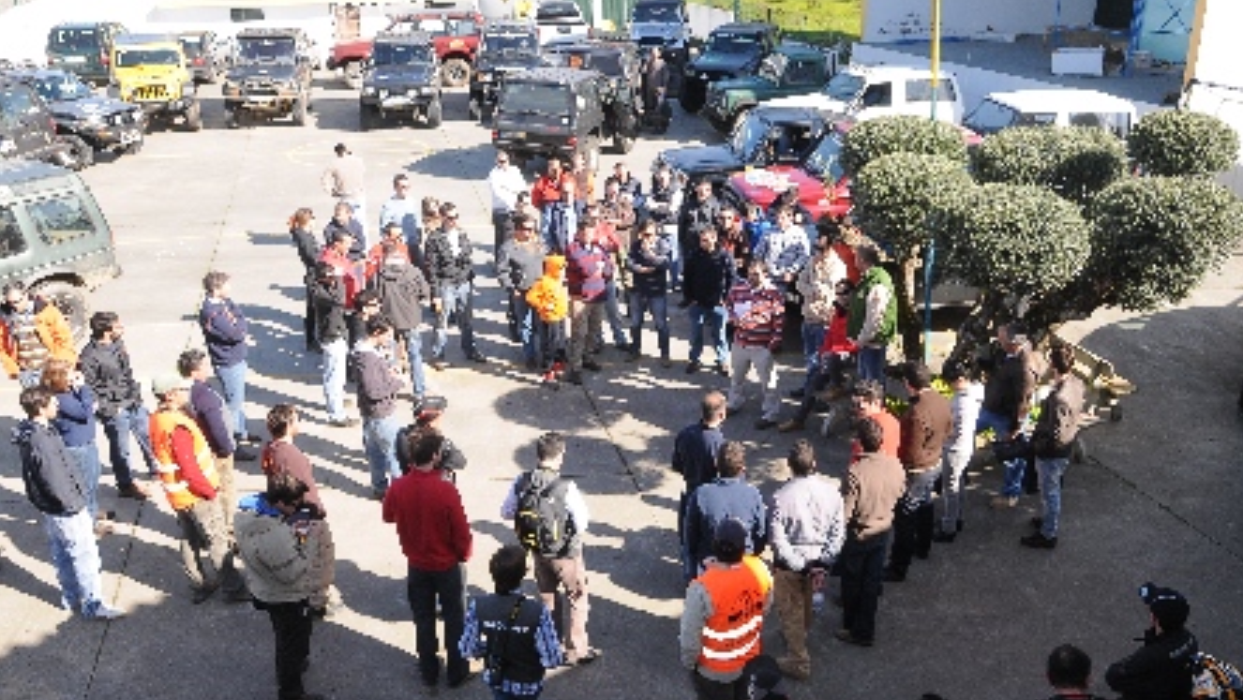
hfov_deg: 58.7
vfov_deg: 35.1
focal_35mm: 34
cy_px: 350
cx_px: 630
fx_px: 1106
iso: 400
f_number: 5.6
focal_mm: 21
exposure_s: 1/500
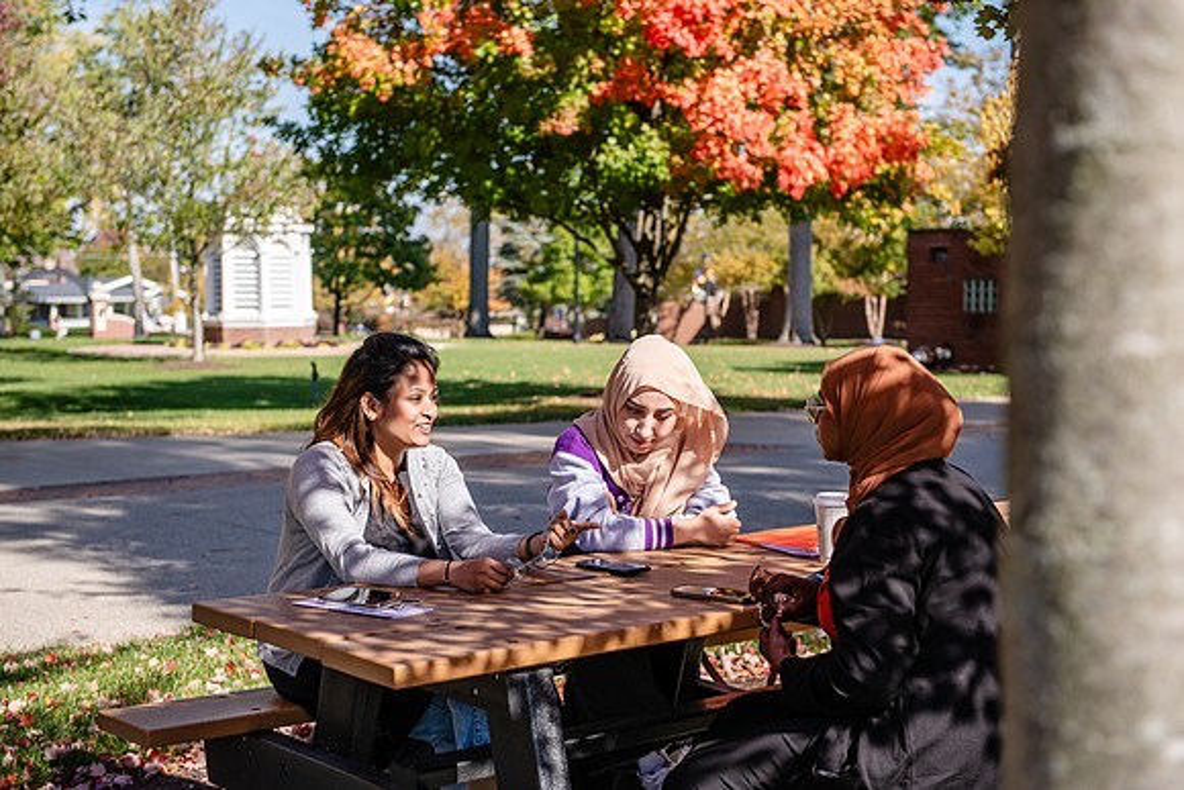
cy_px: 395
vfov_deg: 24.2
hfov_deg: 35.6
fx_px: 1842
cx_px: 592
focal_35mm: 56
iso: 100
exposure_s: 1/640
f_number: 3.5
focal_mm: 56
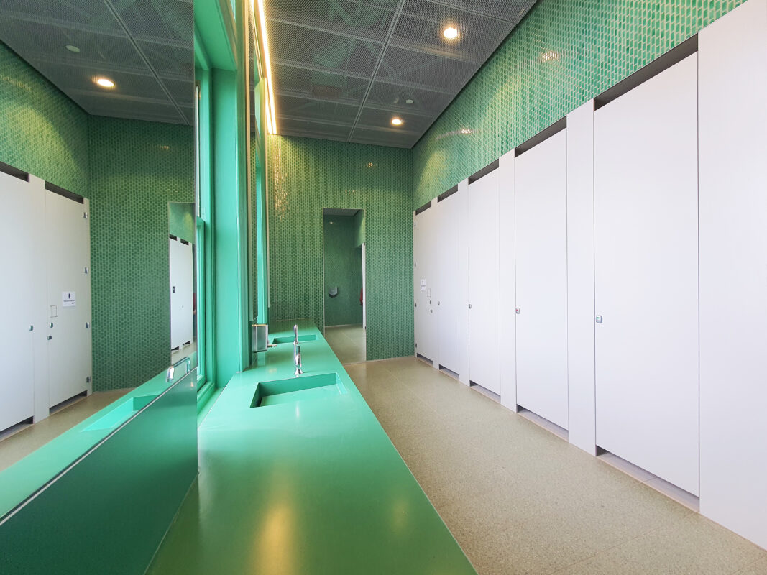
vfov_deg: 89.9
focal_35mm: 13
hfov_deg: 106.2
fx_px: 288
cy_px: 288
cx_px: 384
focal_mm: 1.8
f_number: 2.2
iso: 50
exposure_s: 1/50
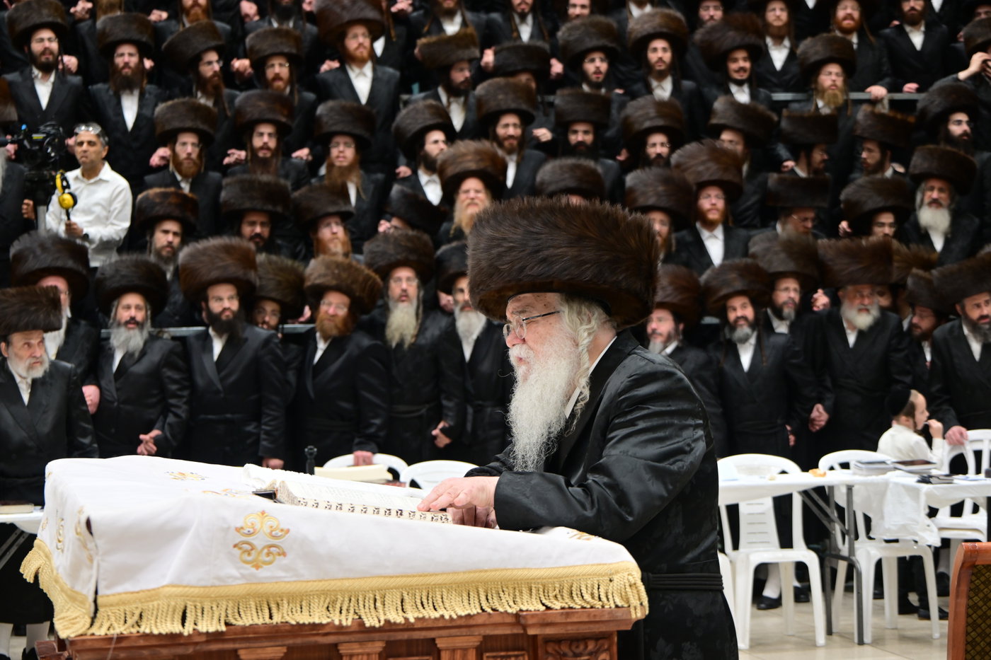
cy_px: 330
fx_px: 1927
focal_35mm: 70
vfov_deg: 19.5
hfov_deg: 28.8
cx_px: 496
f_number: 6
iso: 1000
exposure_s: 1/100
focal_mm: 70
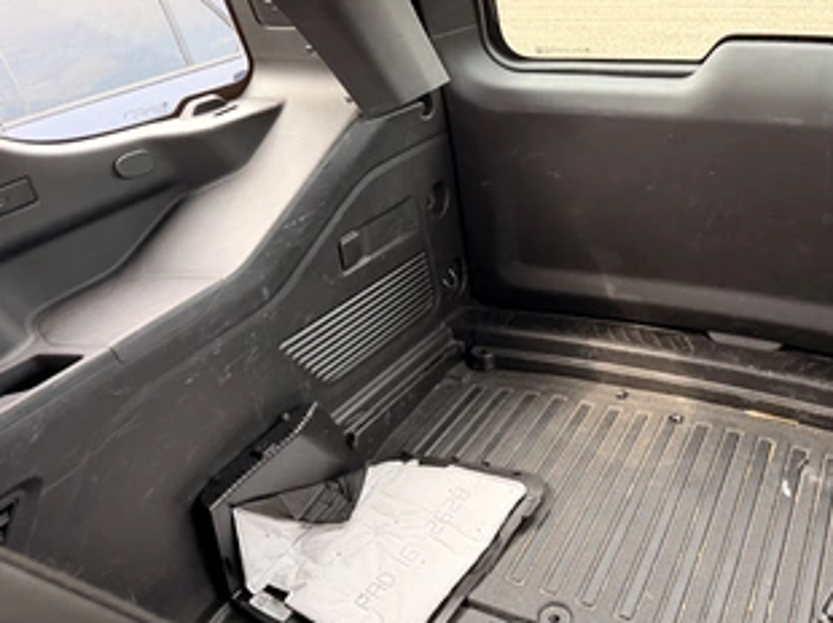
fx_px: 745
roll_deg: +3.4
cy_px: 322
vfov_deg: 45.4
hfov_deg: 57.7
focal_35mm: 31
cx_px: 521
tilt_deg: -28.5
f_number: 1.78
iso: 250
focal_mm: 6.76
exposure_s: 1/60
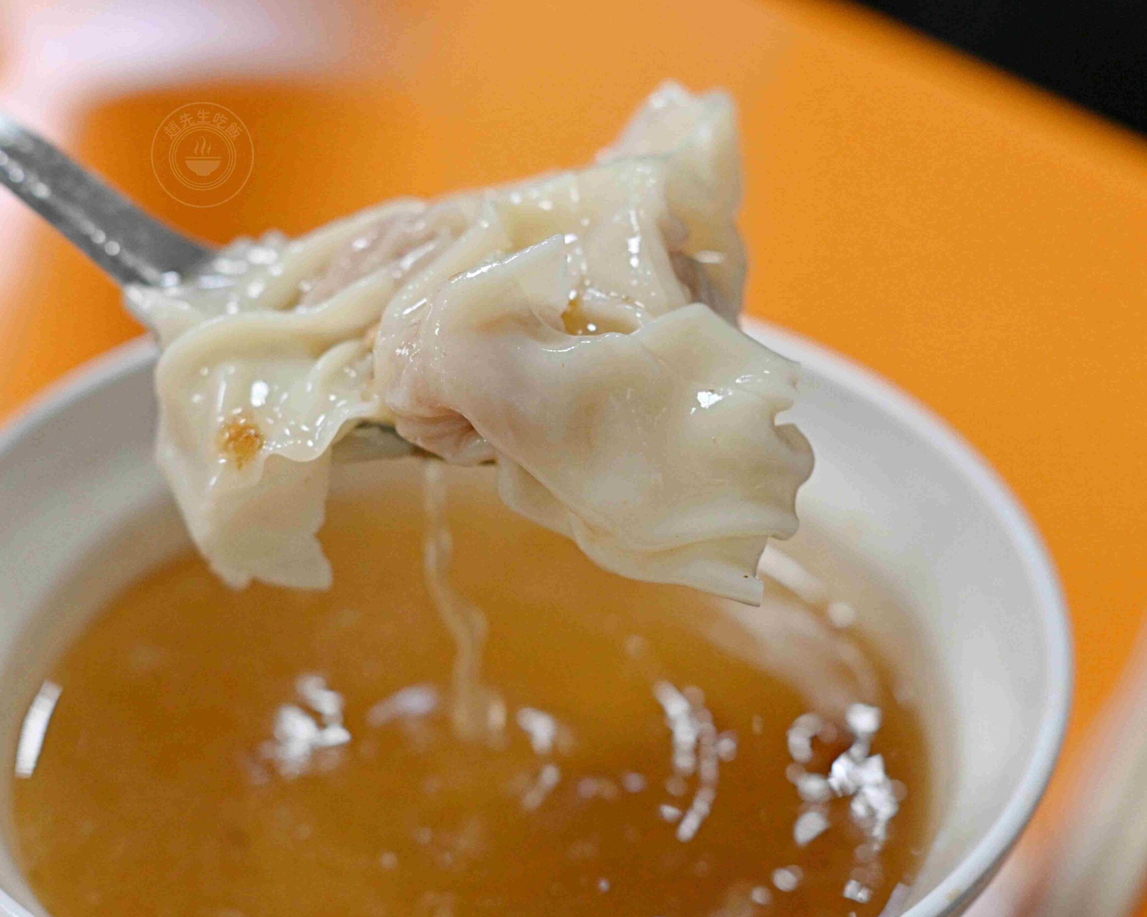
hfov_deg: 22.5
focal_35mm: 85
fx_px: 2885
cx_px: 583
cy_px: 458
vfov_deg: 18.1
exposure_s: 1/200
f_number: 3.2
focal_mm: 50
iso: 1400
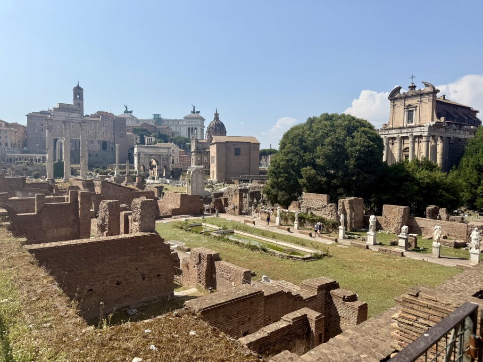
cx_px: 242
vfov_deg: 56.8
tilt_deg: -2.3
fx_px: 335
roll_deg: -0.7
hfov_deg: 71.6
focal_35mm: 24
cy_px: 181
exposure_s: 1/5319
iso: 80
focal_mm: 6.76
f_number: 1.78
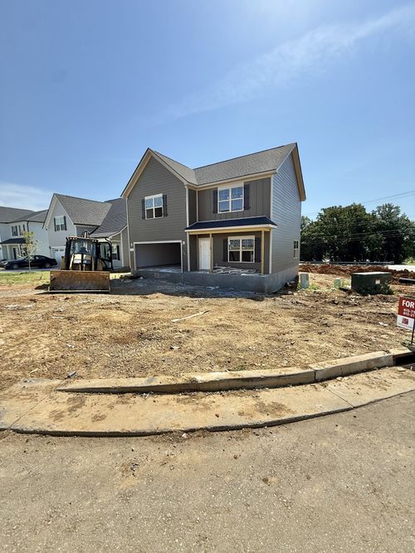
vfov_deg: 102.1
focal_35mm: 14
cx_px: 208
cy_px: 276
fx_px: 224
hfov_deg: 85.7
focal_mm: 2.22
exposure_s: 1/1656
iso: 50
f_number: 2.2
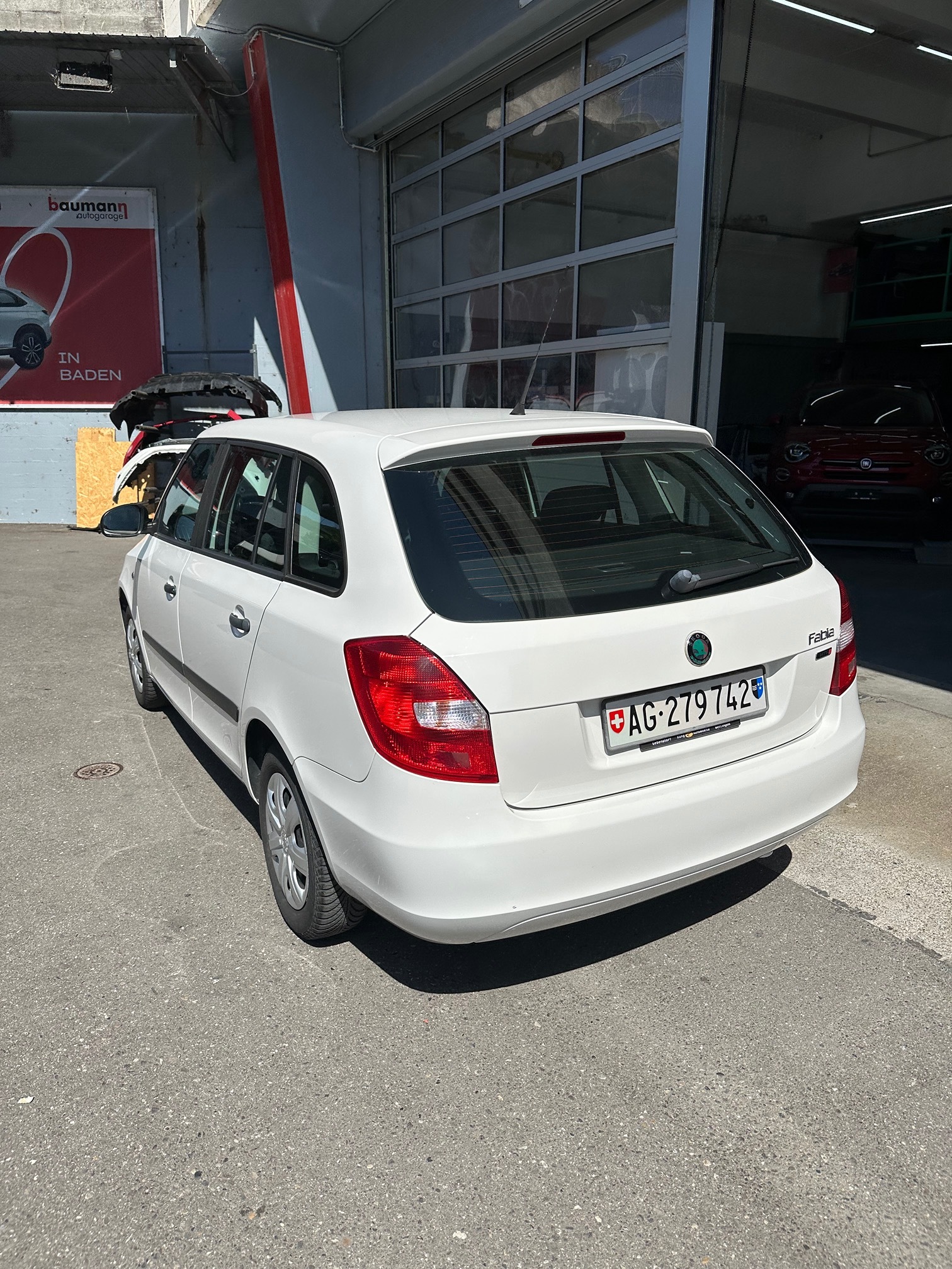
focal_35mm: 24
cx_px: 476
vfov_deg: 71.6
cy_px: 634
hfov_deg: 56.8
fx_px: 880
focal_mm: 6.86
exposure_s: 1/8929
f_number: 1.78
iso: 80
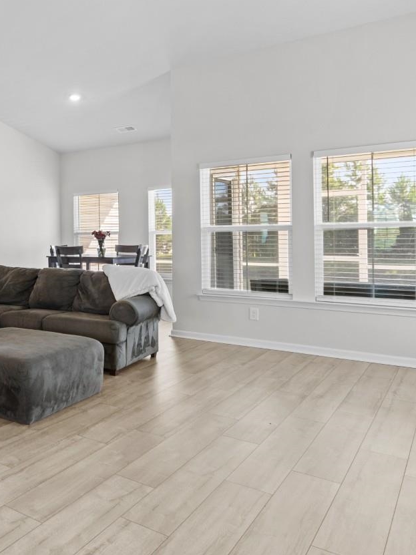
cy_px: 233
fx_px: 481
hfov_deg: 39.2
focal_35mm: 30
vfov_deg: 59.7
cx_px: -32
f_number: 4.8
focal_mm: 11
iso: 100
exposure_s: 1/8
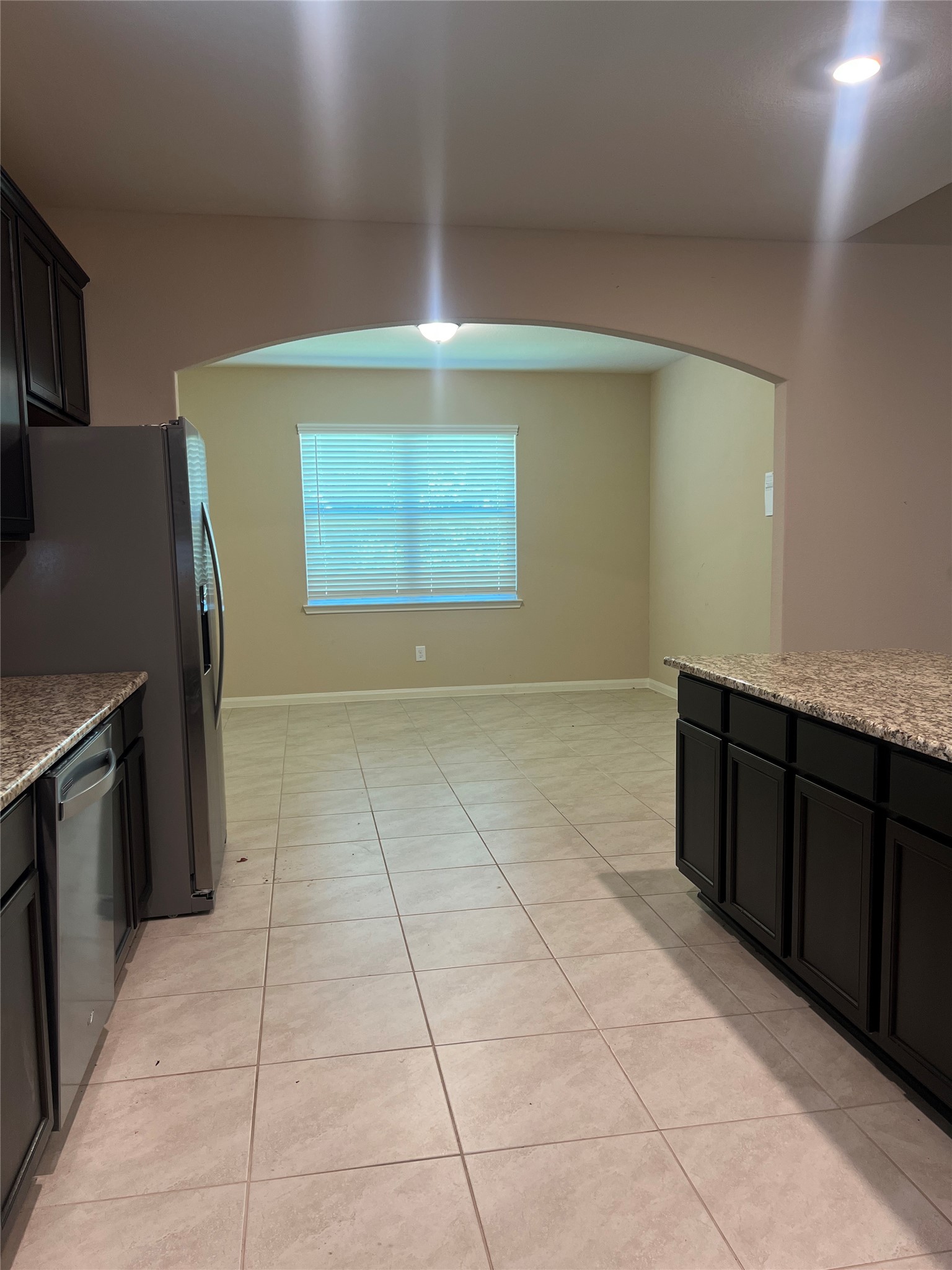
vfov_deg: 67.3
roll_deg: +1.4
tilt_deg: -5.0
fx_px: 953
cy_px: 635
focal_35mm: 26
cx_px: 476
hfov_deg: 53.1
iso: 125
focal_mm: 5.7
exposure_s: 1/60
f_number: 1.5
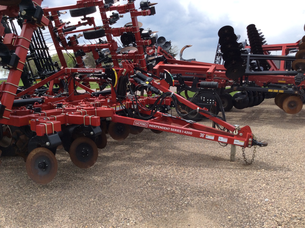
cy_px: 114
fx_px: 282
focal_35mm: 32
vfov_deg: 44.1
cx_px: 152
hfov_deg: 56.9
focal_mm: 3.3
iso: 32
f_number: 2.4
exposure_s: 1/937
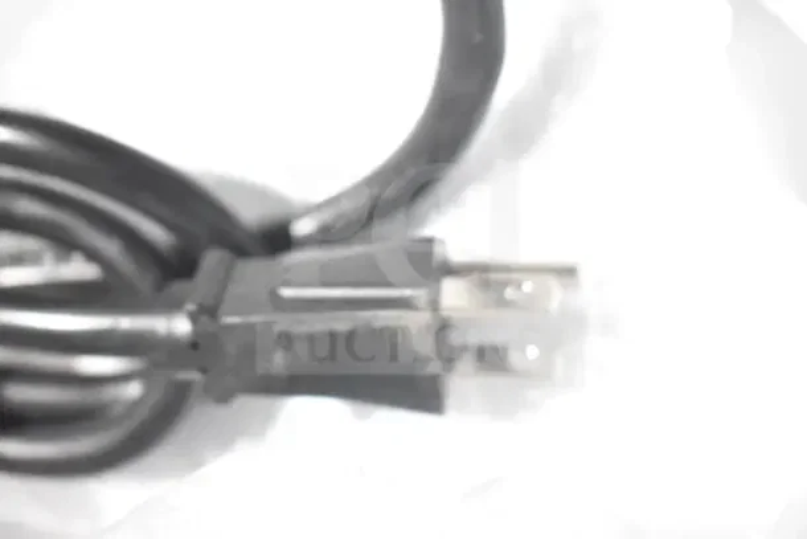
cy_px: 270
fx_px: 1278
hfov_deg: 35.0
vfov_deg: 23.8
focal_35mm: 57
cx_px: 404
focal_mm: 38
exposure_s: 1/60
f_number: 4.8
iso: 3200
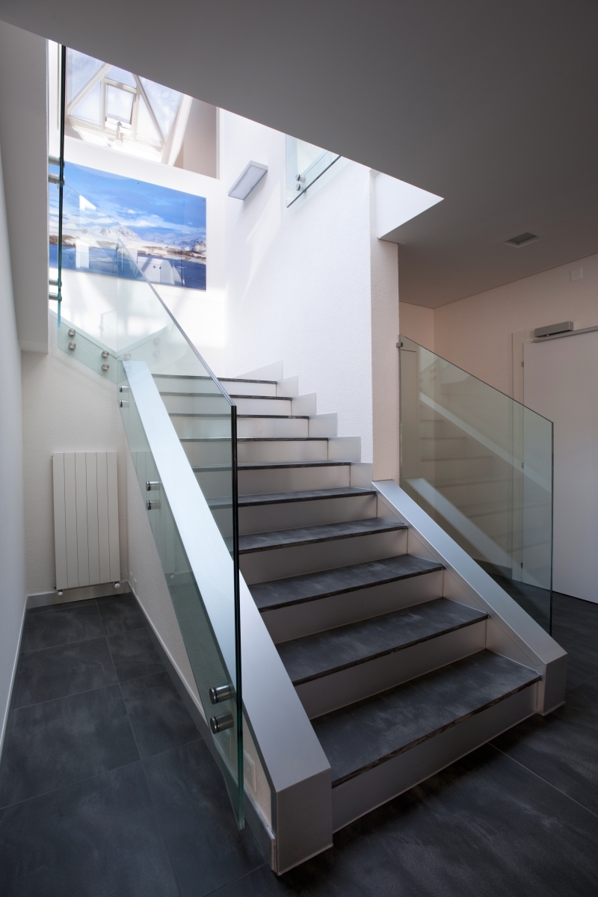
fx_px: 424
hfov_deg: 70.4
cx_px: 299
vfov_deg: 93.3
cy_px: 448
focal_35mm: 17
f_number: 10
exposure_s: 1/4
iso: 100
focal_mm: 17
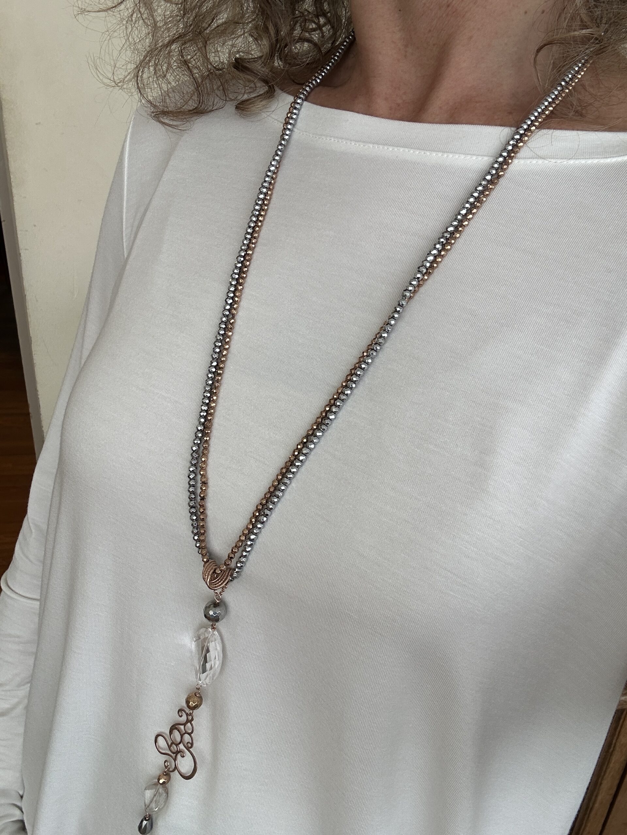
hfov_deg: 46.8
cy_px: 418
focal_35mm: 30
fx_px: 725
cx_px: 314
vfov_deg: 60.0
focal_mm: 2.69
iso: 25
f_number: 1.9
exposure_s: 1/121
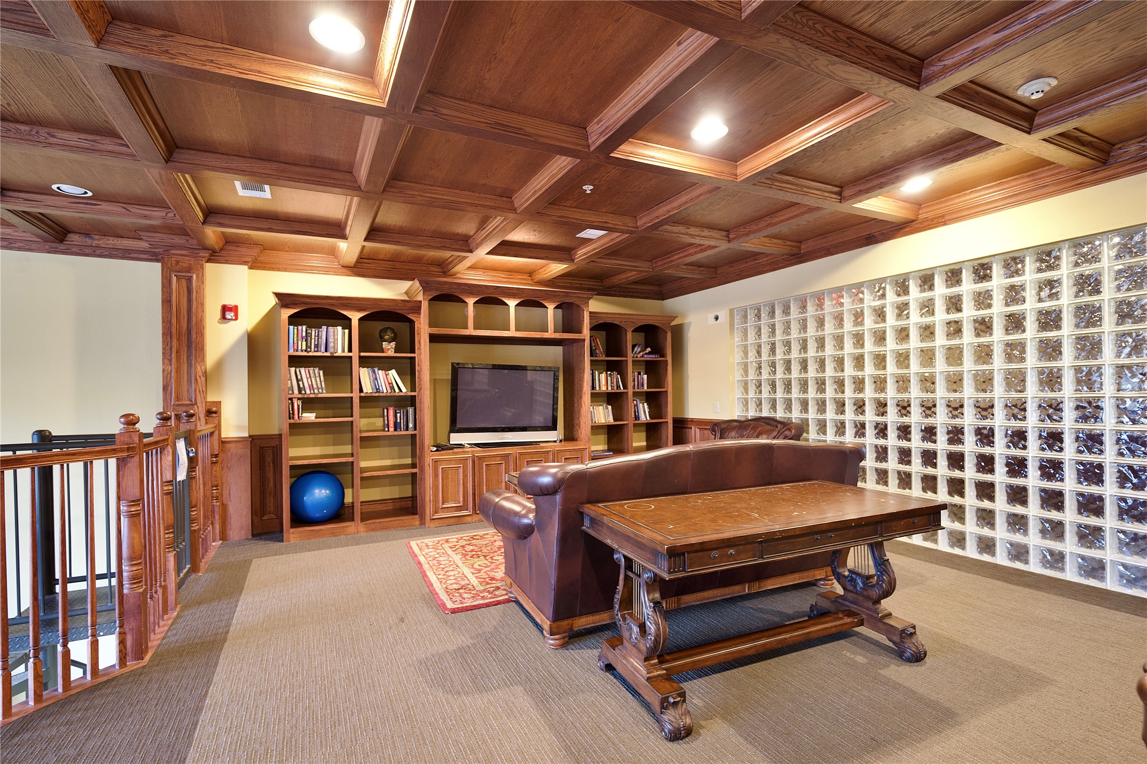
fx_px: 510
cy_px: 382
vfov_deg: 73.7
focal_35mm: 16
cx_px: 574
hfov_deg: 96.7
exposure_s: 1/5
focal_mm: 16
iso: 400
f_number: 4
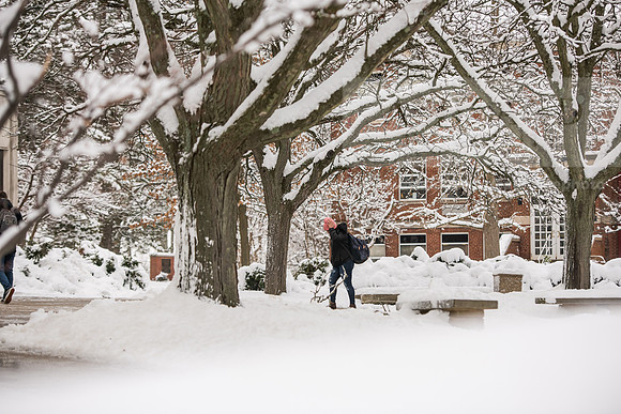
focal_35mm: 102
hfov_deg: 20.0
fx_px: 1760
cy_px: 207
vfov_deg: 13.4
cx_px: 310
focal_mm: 102
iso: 160
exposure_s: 1/500
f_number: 3.5
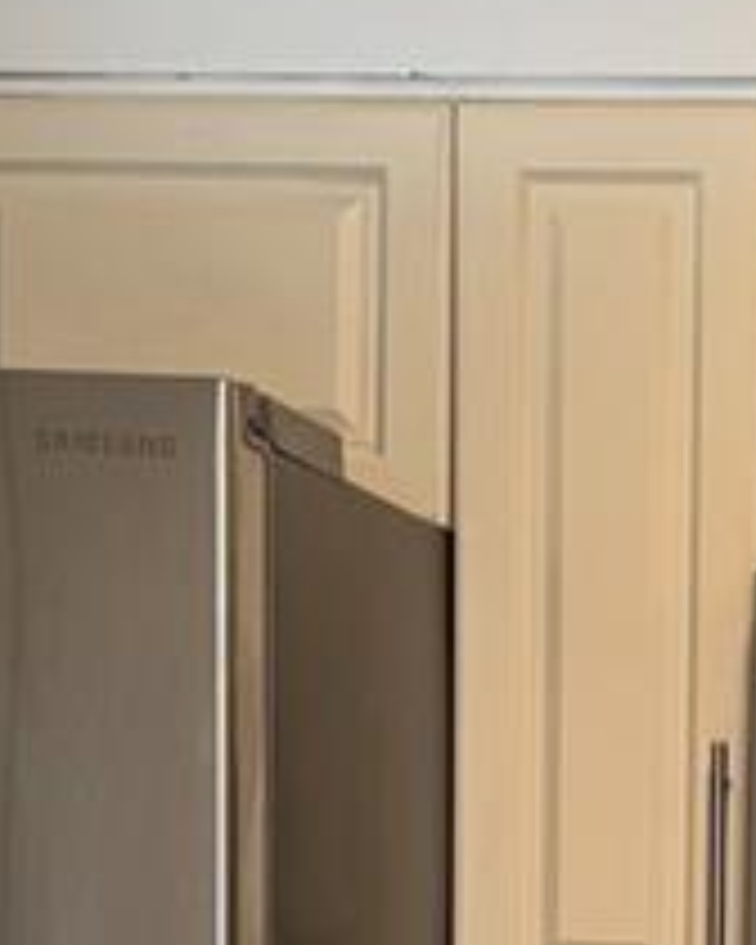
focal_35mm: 134
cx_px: 1048
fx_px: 3748
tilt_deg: -6.0
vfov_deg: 13.5
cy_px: 1413
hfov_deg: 11.2
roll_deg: -2.2
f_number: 1.78
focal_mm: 6.76
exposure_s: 1/60
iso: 125
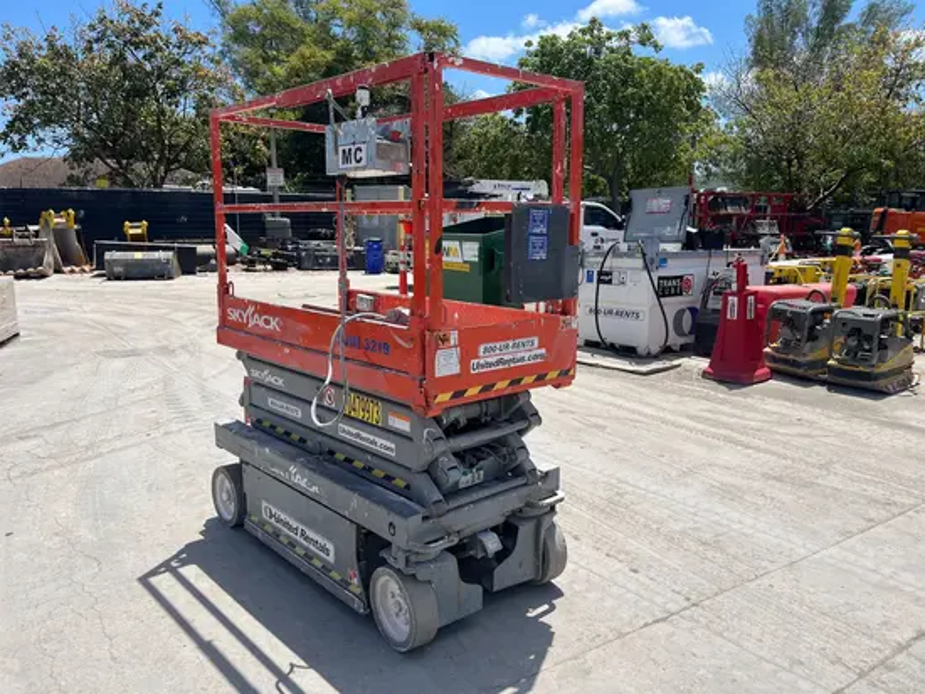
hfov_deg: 67.3
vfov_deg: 53.1
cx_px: 462
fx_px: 695
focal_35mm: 26
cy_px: 347
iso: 50
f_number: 1.6
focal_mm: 5.1
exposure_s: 1/4149
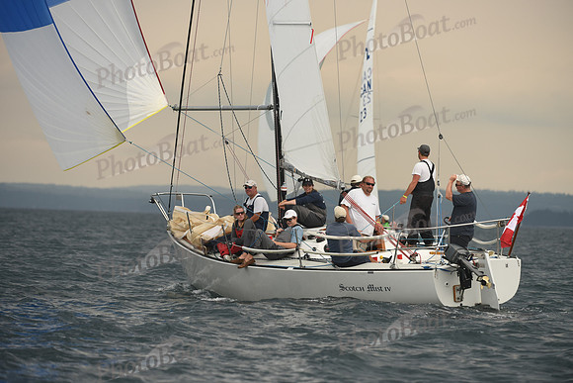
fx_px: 4298
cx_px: 286
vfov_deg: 5.1
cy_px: 192
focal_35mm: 270
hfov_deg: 7.6
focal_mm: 270
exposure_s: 1/1000
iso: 400
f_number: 4.5
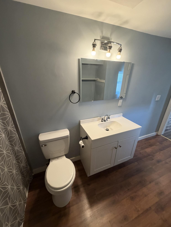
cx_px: 86
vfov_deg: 102.1
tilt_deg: -22.8
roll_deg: -1.2
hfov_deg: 85.7
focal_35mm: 14
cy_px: 114
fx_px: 92
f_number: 2.2
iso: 320
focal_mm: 2.22
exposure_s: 1/120
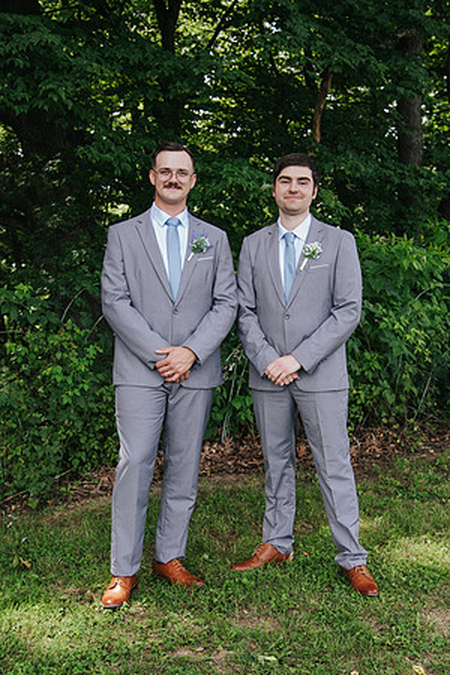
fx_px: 871
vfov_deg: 42.4
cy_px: 338
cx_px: 225
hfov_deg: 29.0
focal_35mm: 46
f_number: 4
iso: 200
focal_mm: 31
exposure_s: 1/200
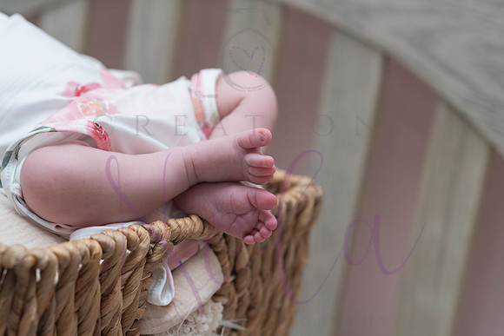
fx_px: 1352
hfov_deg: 21.1
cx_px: 252
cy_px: 168
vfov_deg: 14.2
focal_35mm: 97
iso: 400
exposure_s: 1/320
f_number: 4
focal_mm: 85
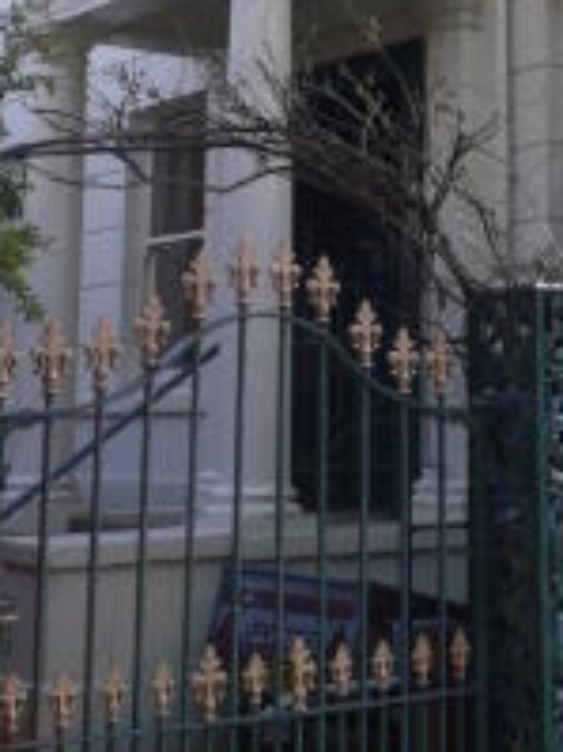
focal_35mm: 77
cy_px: -66
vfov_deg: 23.8
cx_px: 457
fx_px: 1672
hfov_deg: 18.9
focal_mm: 5.8
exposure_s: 1/80
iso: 64
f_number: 5.6
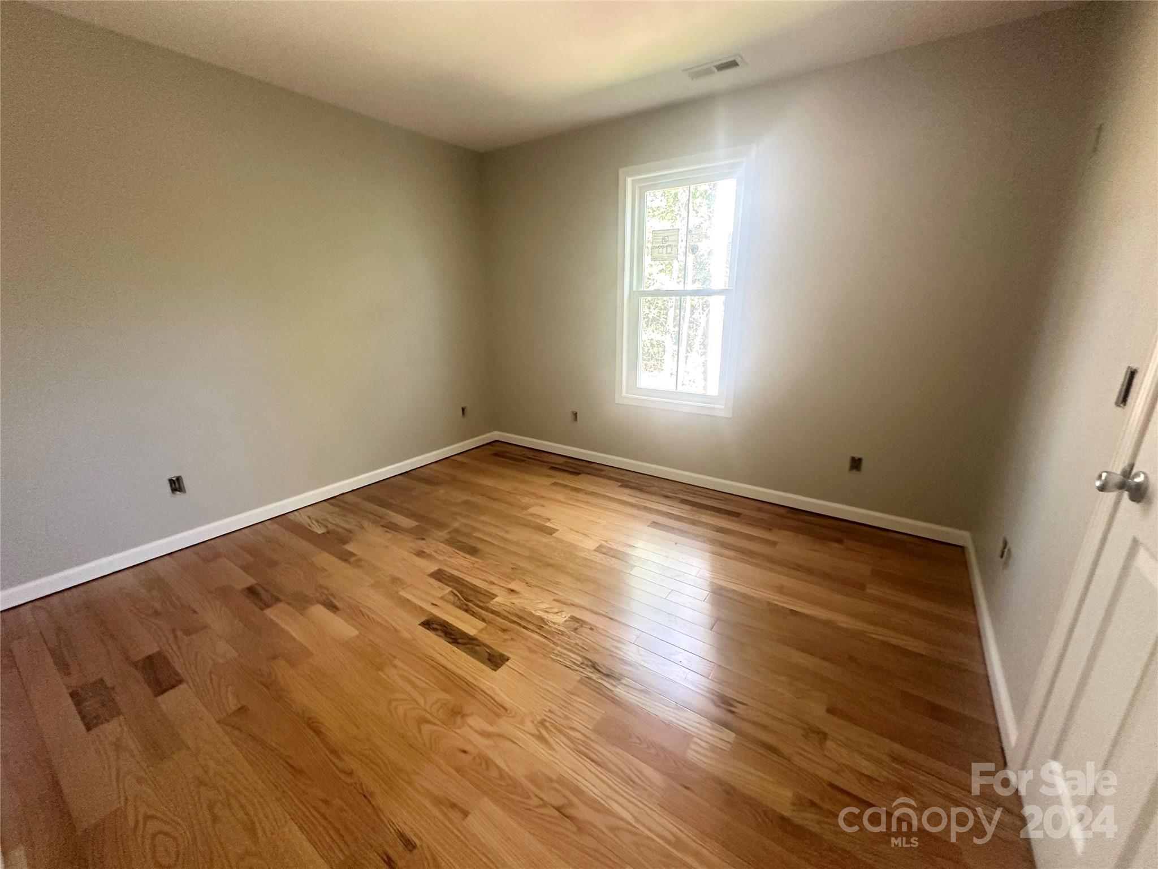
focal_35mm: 14
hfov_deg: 102.1
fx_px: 468
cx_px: 579
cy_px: 434
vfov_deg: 85.7
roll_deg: +0.1
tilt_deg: -15.9
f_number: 2.2
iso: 320
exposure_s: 1/66
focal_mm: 2.22
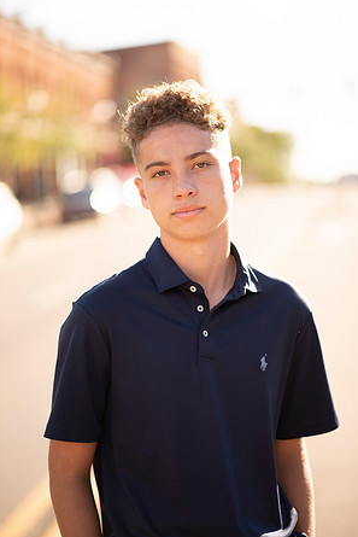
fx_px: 1282
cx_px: 178
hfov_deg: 15.9
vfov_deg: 23.6
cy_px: 267
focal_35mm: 86
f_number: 1.8
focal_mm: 85
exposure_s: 1/1600
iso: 125
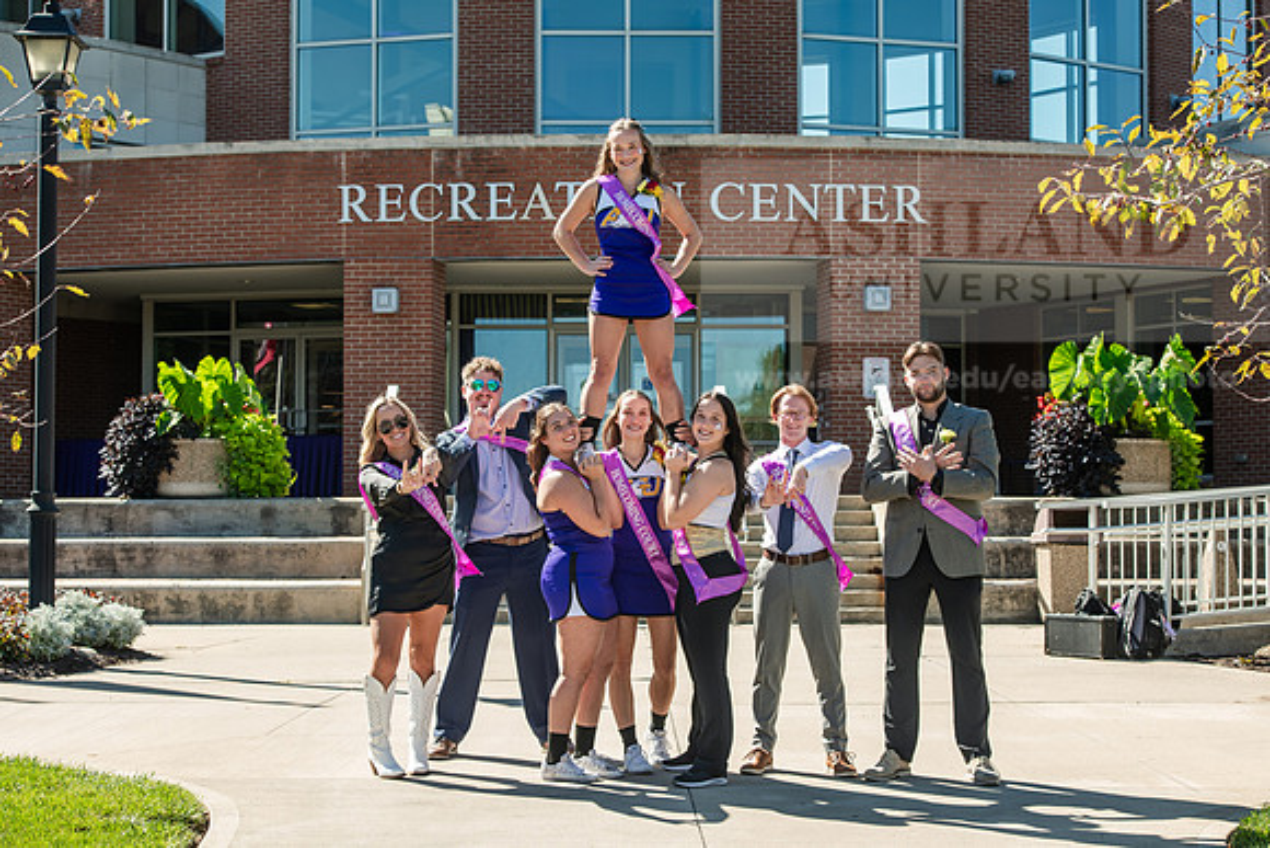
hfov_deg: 25.4
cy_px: 424
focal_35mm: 80
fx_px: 2823
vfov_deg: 17.1
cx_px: 635
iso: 250
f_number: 7.1
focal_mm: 80
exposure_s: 1/320
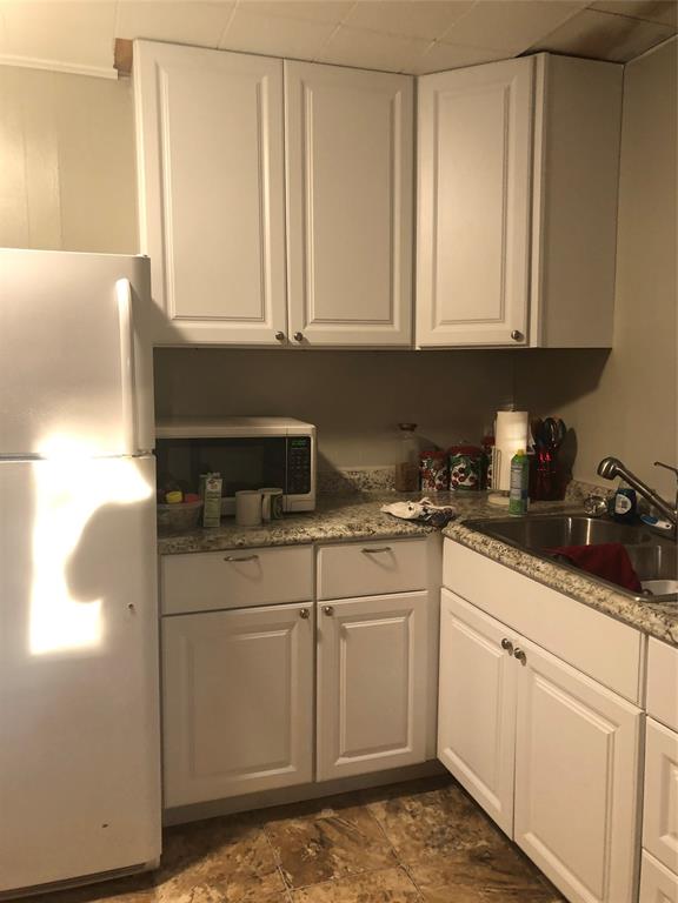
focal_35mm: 28
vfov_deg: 63.4
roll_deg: +1.4
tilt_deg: -4.5
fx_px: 731
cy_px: 452
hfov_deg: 49.7
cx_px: 339
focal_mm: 3.99
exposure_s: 1/15
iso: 40
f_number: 1.8
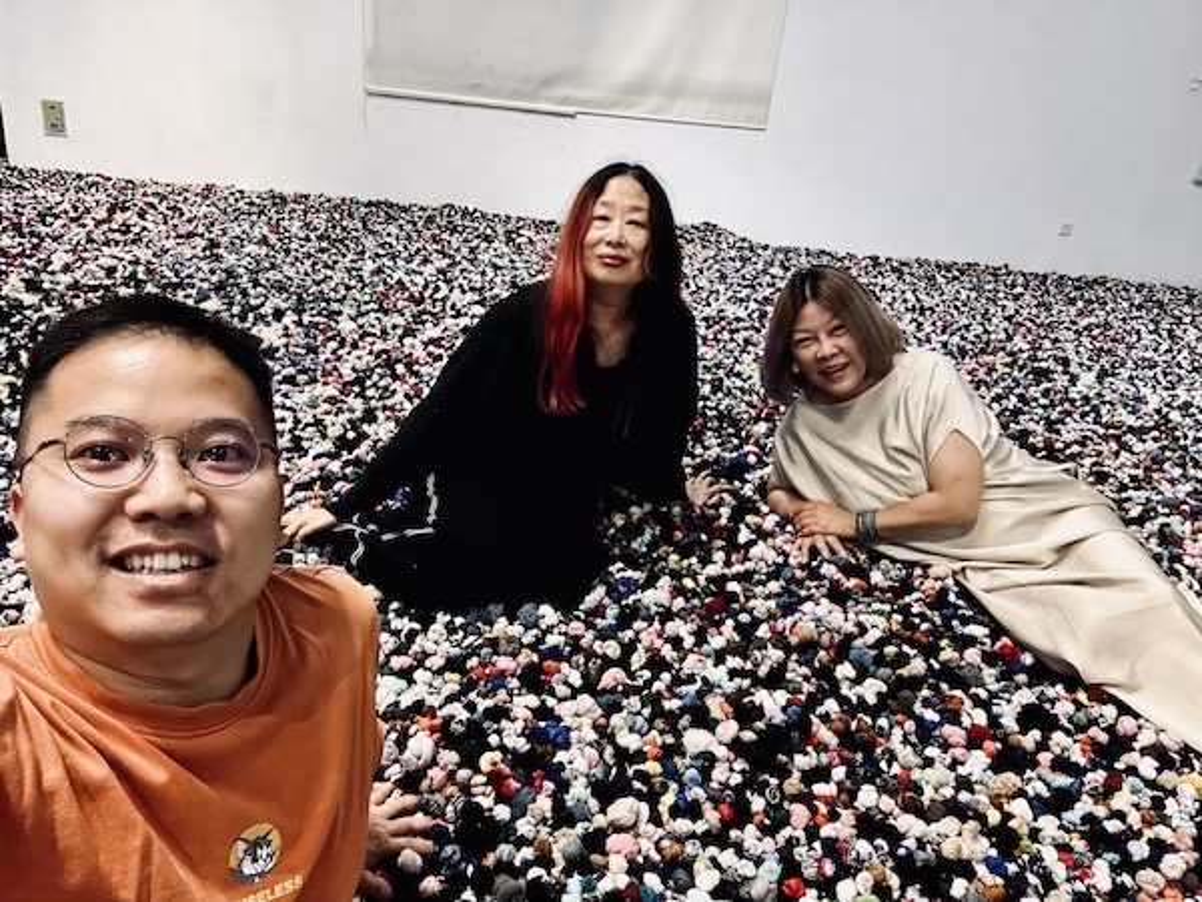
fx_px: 799
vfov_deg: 58.9
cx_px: 601
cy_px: 451
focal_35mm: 23
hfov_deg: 73.9
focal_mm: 2.69
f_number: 1.9
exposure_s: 1/50
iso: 200
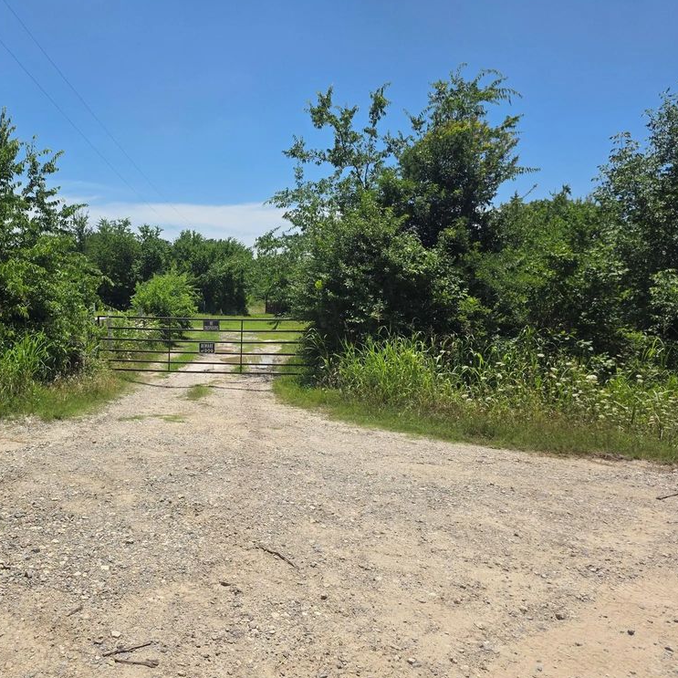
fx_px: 620
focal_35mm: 28
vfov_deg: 57.3
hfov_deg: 56.0
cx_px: 223
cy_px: 339
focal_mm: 6.3
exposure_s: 1/7944
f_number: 1.7
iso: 80
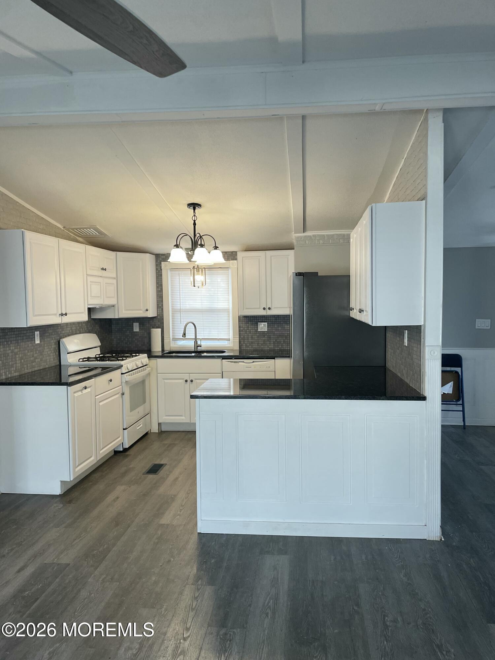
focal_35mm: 26
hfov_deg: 53.1
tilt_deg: -4.4
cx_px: 248
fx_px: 496
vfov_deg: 67.3
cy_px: 330
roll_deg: +1.9
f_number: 1.6
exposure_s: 1/120
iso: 125
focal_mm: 4.2
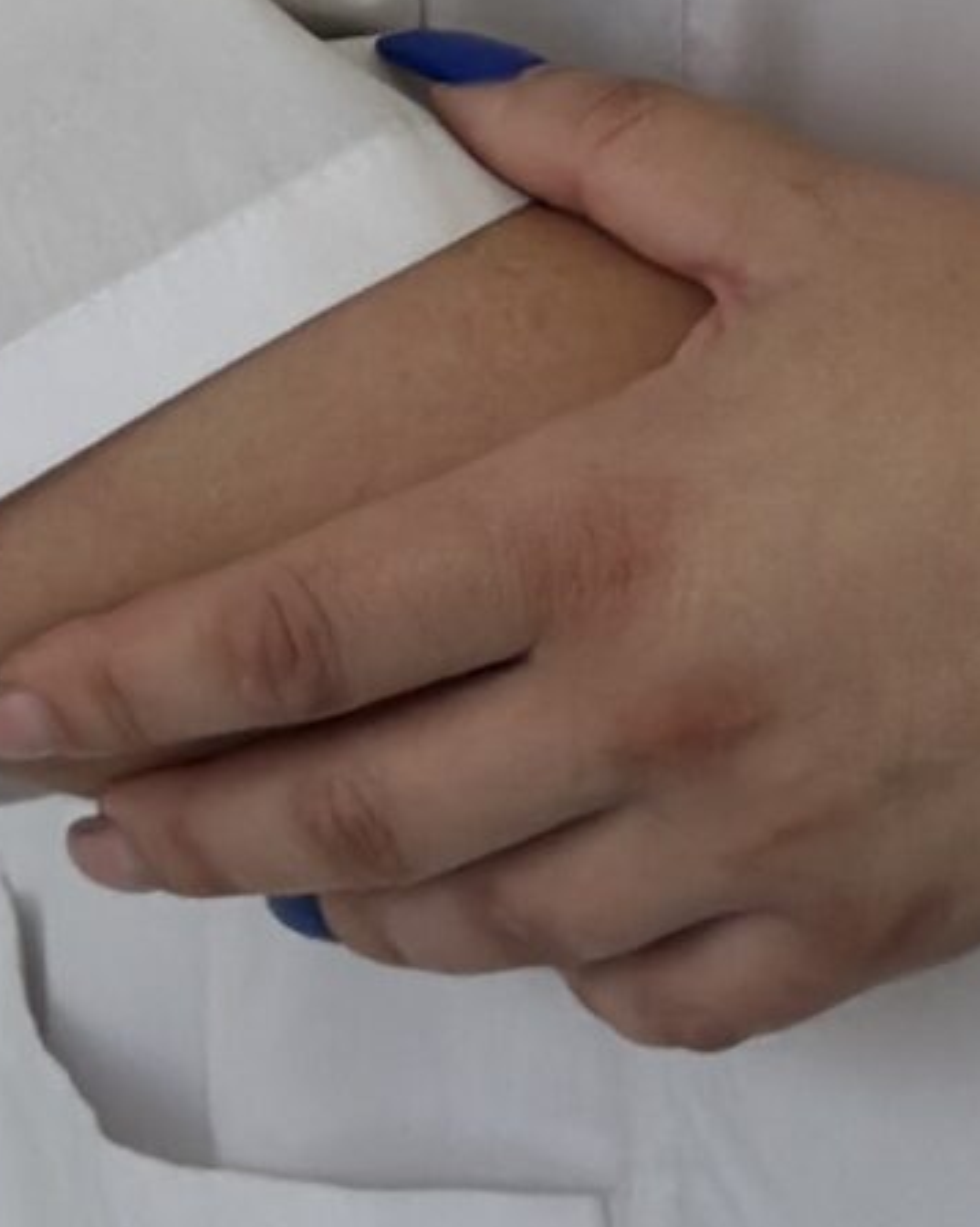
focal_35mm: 268
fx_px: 9723
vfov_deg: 7.0
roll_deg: +0.7
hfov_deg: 5.7
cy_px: -1205
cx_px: 1317
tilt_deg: -9.4
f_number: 1.78
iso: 80
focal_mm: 6.86
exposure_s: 1/980
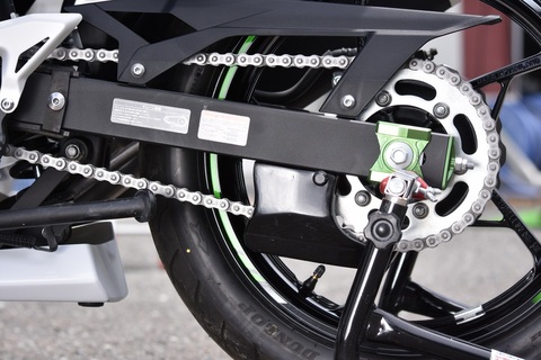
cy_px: 180
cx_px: 270
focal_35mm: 150
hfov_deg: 13.7
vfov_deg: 9.1
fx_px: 2254
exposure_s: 1/1250
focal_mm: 100
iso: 400
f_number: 5
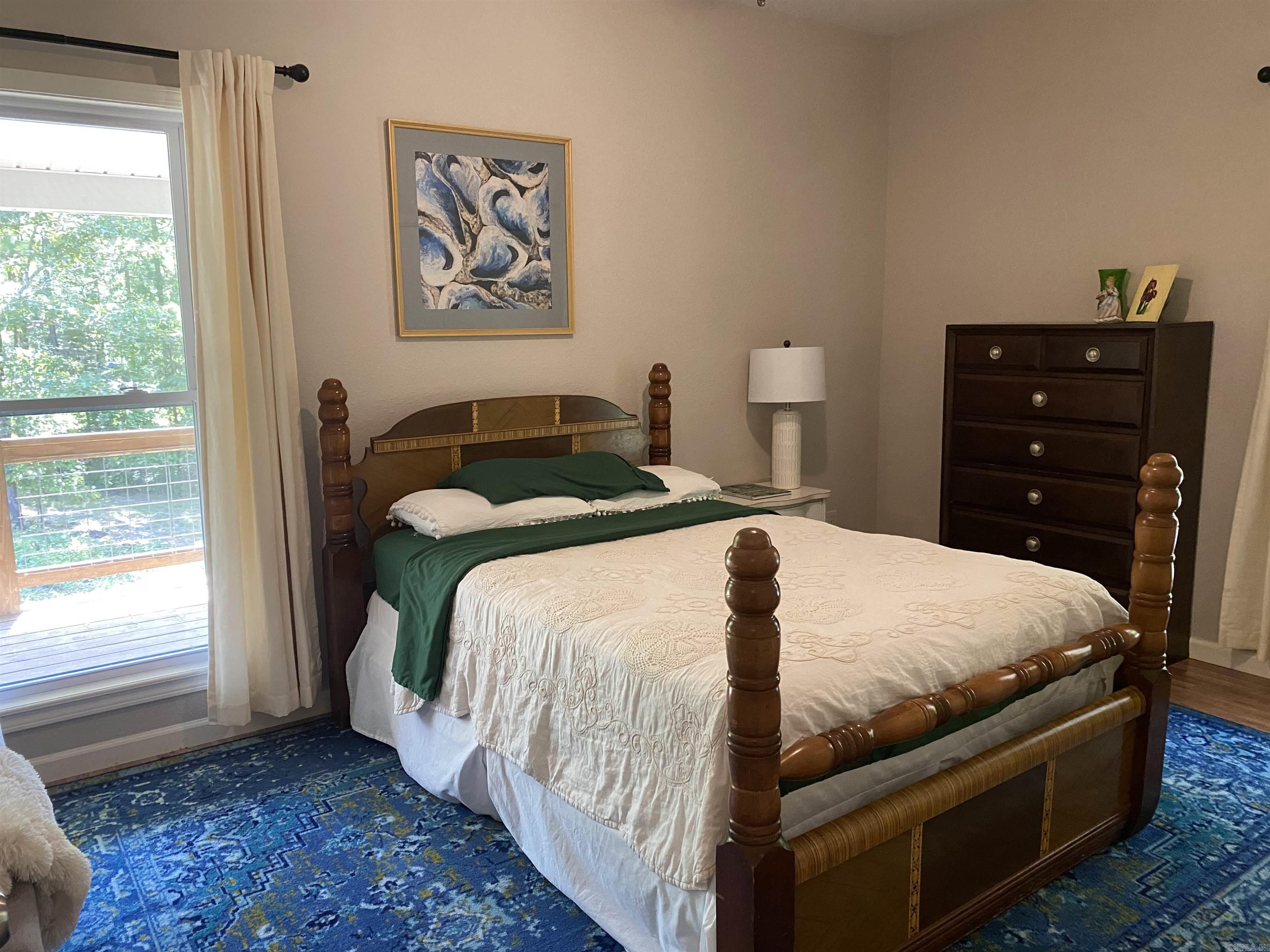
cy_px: 476
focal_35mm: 26
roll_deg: +0.5
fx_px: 954
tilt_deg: -9.9
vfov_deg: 53.1
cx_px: 635
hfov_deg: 67.3
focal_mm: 4.25
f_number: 1.8
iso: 400
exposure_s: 1/60
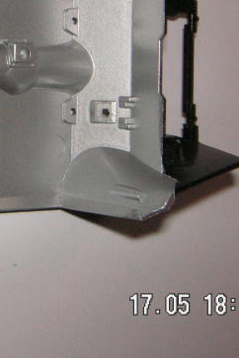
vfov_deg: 23.0
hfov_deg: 15.0
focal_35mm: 87
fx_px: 866
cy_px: 66
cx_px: -78
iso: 160
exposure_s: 1/45
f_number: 6.6
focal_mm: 6.3
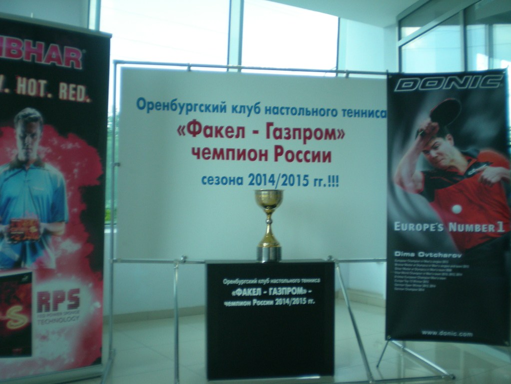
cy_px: 192
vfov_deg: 37.7
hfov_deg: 49.0
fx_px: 561
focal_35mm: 38
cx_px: 256
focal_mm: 6.3
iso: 106
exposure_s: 1/78
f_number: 3.1
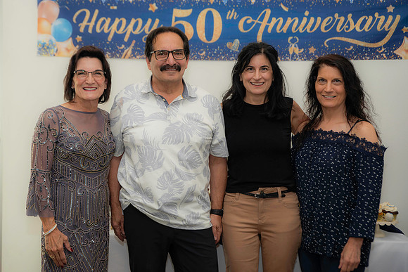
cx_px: 175
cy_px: 117
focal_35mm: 57
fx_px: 646
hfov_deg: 35.0
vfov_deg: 23.8
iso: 160
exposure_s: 1/125
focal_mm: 50
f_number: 3.2
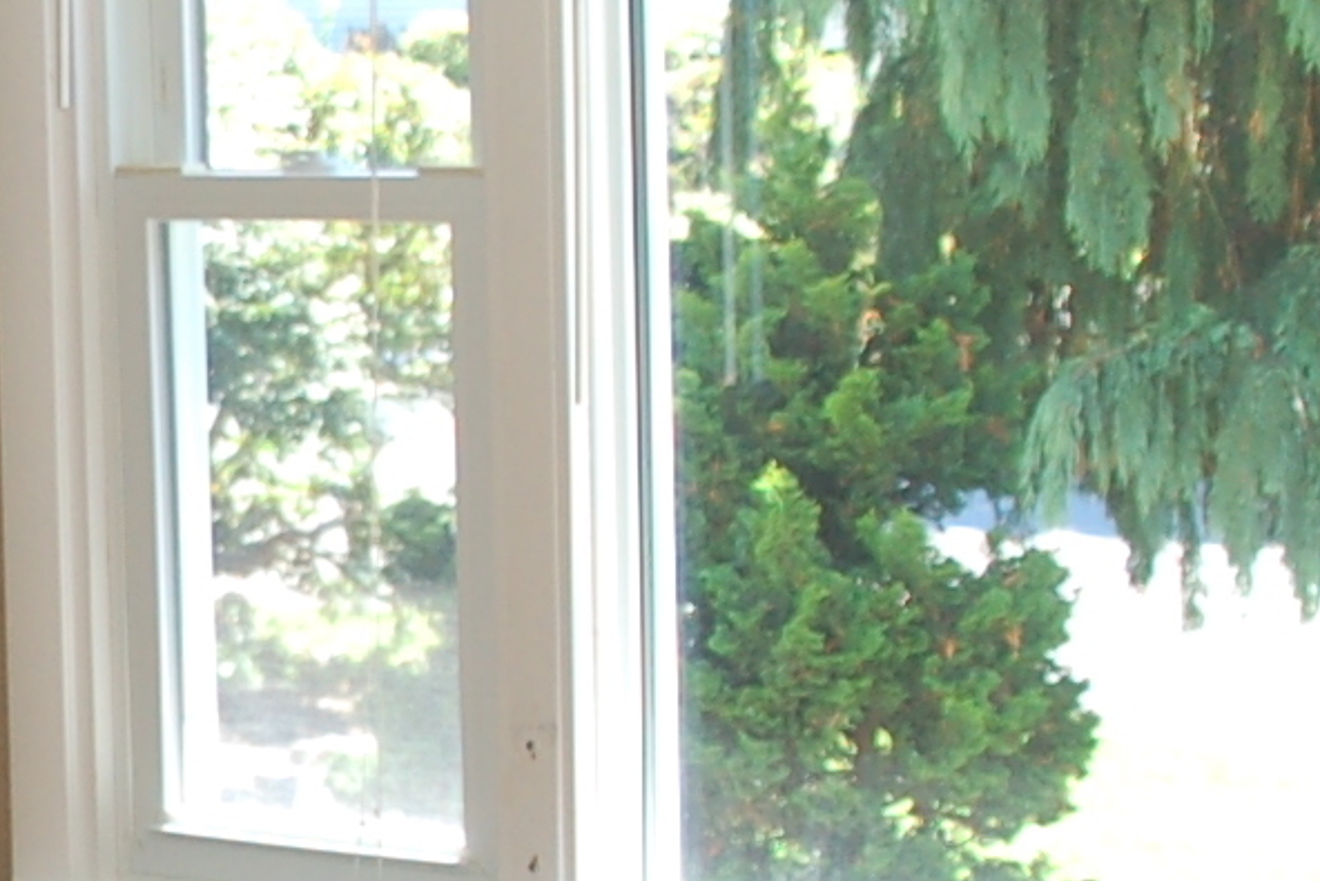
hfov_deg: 14.5
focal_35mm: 137
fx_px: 5024
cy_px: 761
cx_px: -221
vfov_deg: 10.0
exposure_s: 1/125
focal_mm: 18
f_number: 3.5
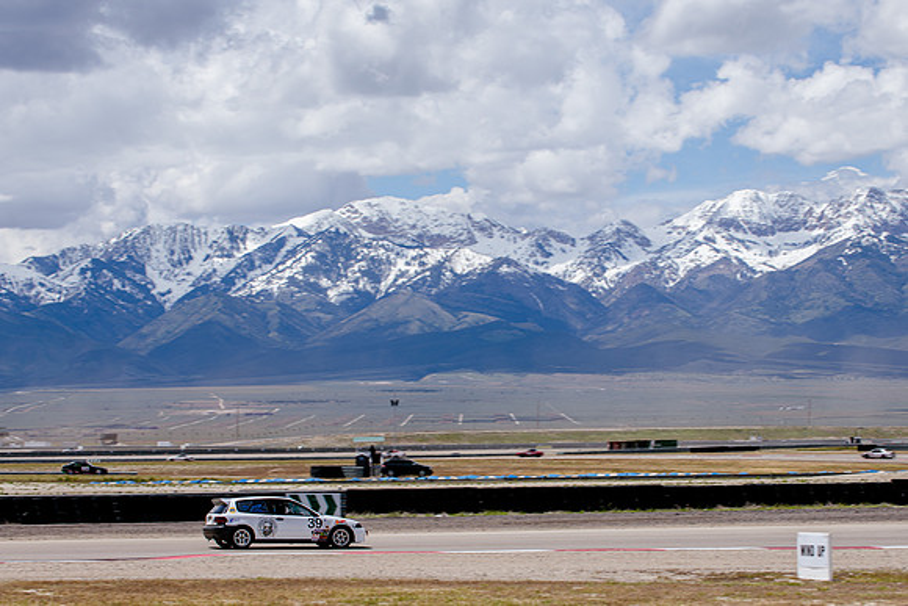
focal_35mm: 127
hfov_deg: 16.2
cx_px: 487
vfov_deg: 10.8
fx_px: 3197
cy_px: 386
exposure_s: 1/320
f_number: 6.3
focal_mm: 95
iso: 31
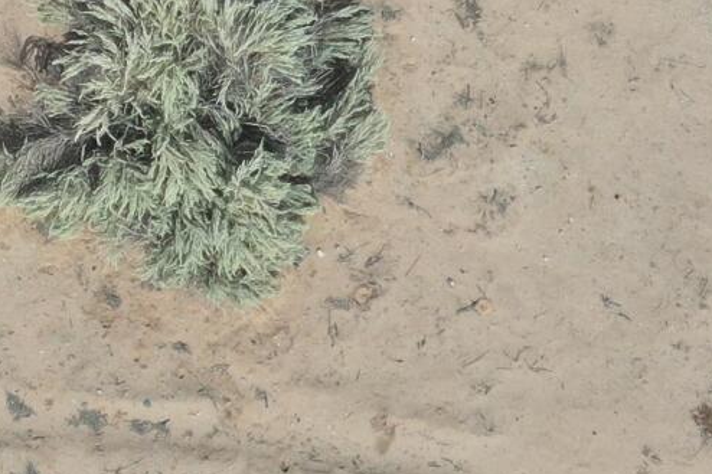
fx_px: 3361
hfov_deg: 11.9
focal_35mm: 170
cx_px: -37
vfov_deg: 7.4
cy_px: -751
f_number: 6.3
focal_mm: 10.26
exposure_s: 1/400
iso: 100
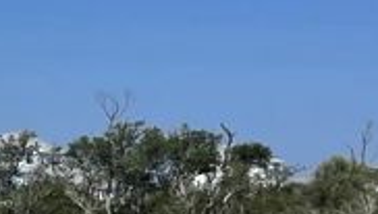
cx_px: -511
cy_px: 229
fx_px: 1596
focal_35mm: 159
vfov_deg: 7.6
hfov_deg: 11.4
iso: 32
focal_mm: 5.1
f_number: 1.6
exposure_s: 1/9174
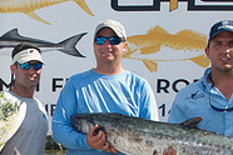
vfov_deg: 17.5
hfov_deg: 26.2
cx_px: 30
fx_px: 485
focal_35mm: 75
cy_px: 176
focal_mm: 24
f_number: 7.1
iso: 125
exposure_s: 1/250
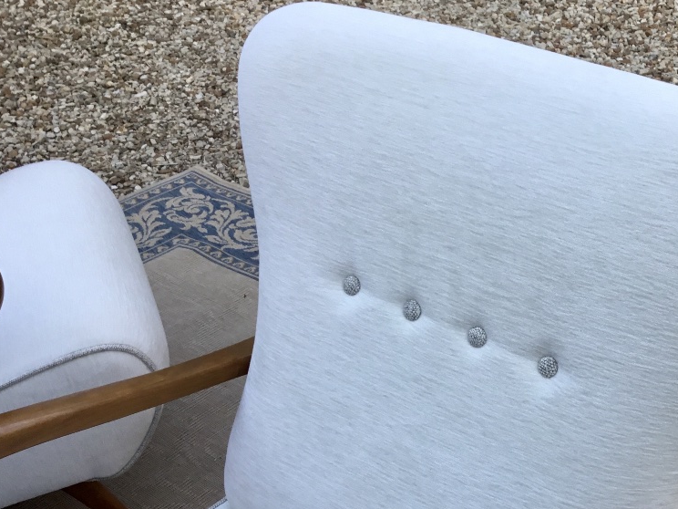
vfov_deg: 28.8
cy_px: 361
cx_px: 506
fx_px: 979
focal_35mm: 50
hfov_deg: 37.3
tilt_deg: -40.1
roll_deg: +2.5
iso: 32
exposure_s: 1/100
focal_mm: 3.3
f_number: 2.4
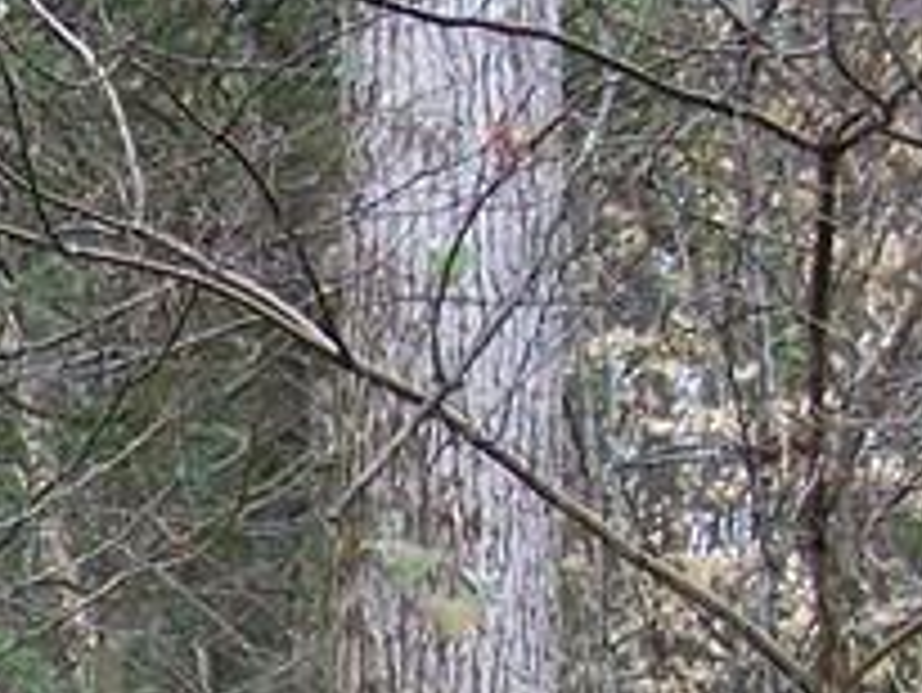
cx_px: -477
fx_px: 5064
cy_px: 1062
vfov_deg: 7.7
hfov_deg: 10.1
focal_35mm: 190
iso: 160
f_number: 2.8
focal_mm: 6.3
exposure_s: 1/60
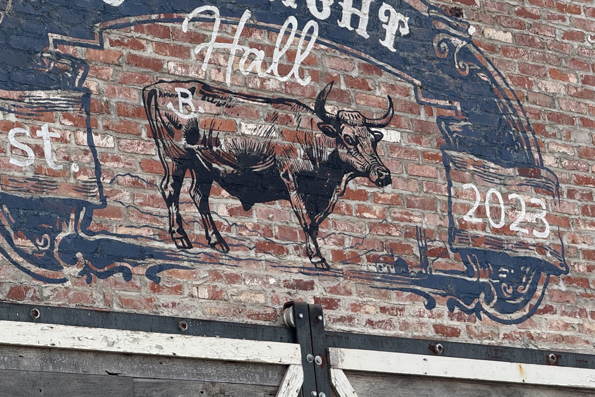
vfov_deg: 9.2
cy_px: 137
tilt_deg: +16.1
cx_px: 255
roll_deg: +5.9
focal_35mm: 149
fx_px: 2462
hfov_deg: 13.8
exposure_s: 1/850
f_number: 2.8
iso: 50
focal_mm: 15.66
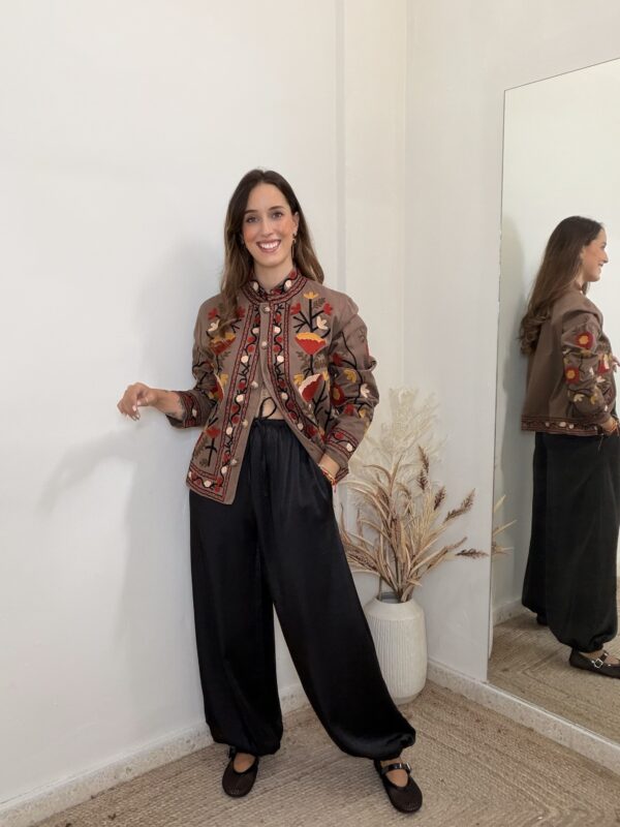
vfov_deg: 60.0
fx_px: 716
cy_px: 414
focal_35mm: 30
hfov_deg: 46.8
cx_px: 310
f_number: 1.9
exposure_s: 1/60
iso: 125
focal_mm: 2.71
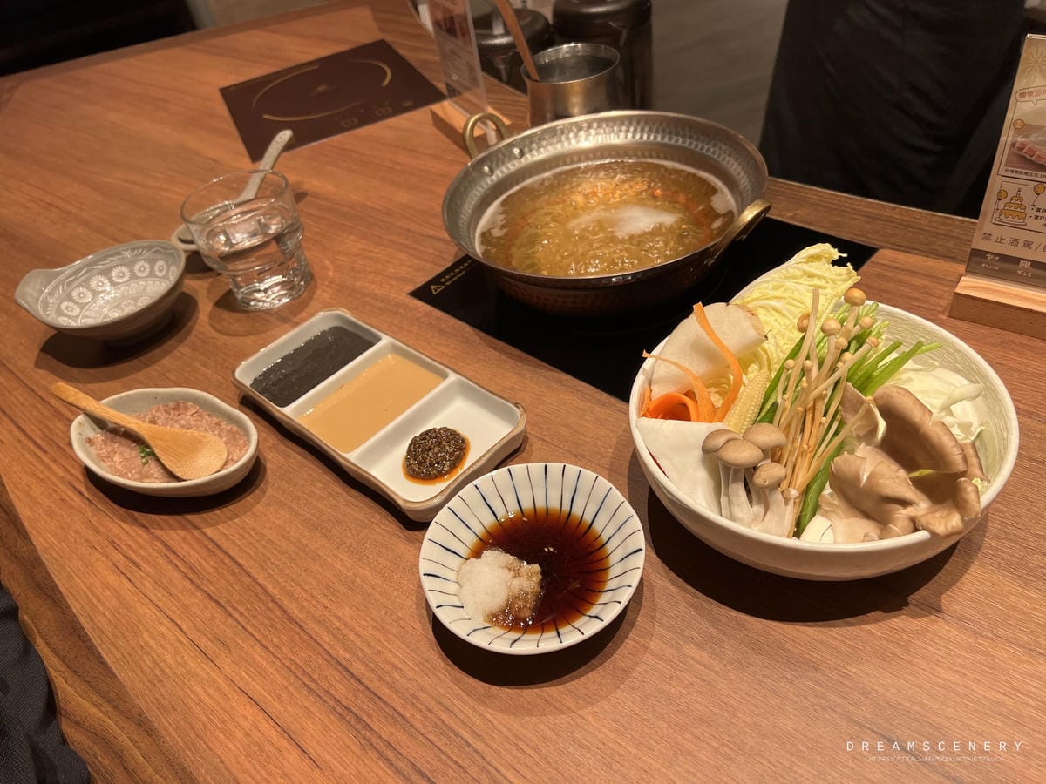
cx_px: 523
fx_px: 786
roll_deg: +12.1
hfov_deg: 67.3
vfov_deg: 53.1
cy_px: 392
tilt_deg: -41.5
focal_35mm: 26
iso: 80
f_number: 1.5
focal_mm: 5.7
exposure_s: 1/60
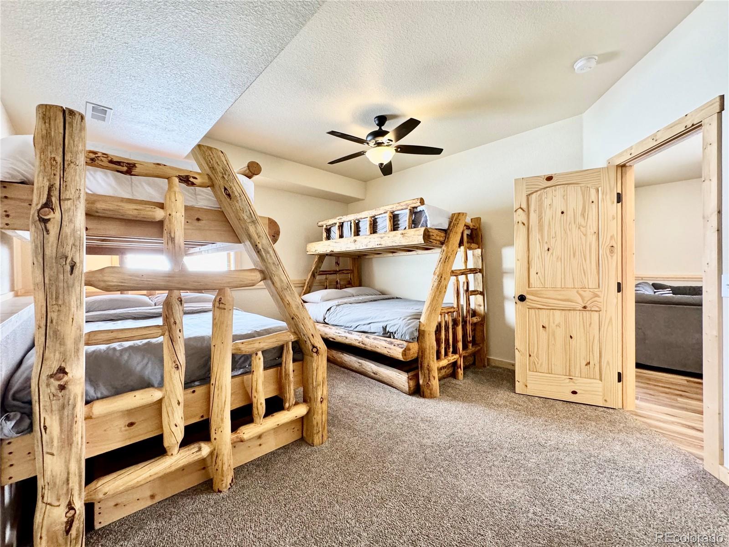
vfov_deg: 85.7
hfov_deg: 102.1
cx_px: 364
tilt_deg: -1.4
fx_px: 295
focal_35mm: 14
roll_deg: +0.6
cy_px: 274
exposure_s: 1/120
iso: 250
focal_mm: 2.22
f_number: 2.2
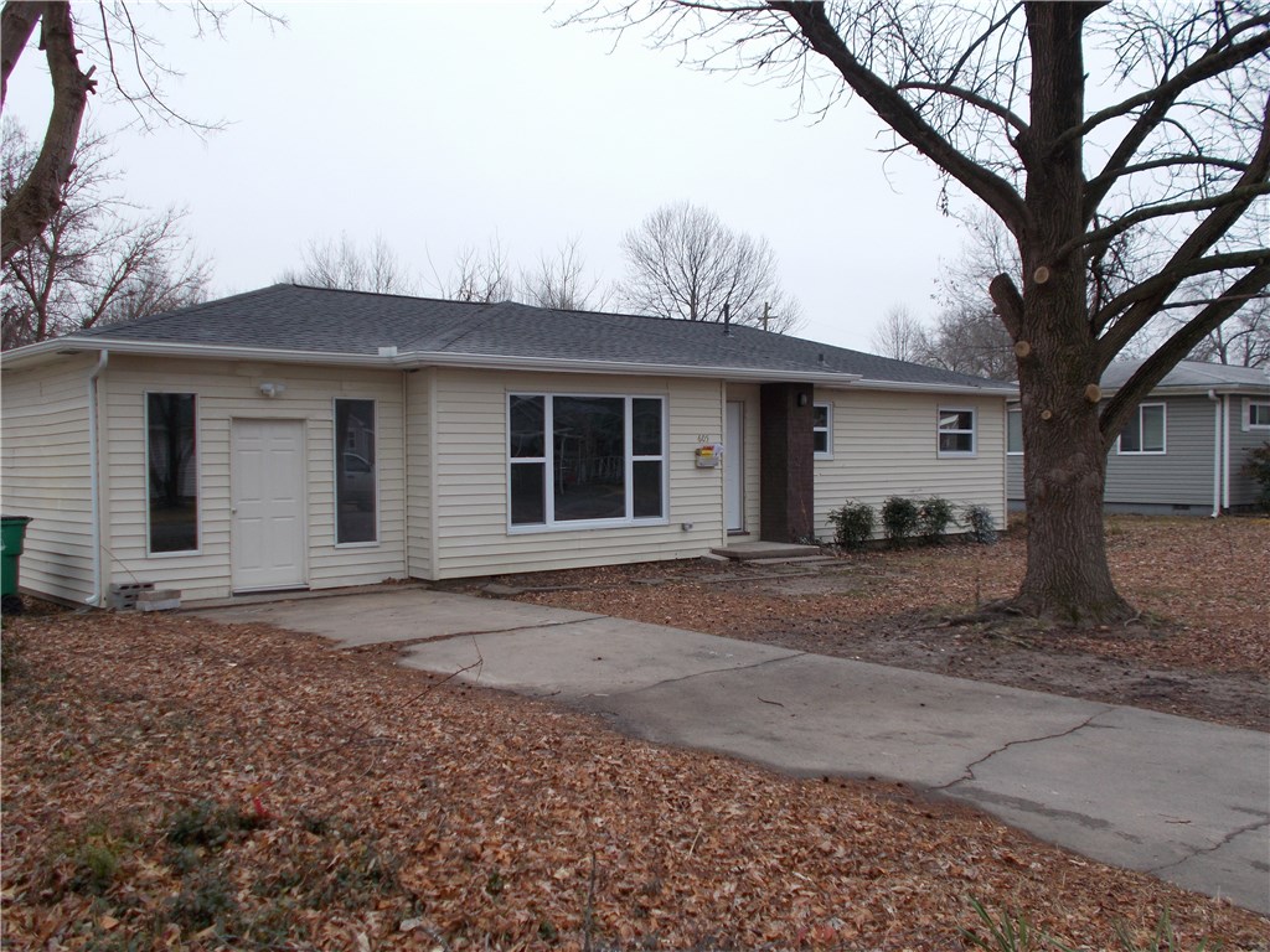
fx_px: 1247
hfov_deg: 54.0
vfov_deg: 41.8
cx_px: 635
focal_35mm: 34
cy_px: 476
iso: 80
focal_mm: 6
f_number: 3.6
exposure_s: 1/80
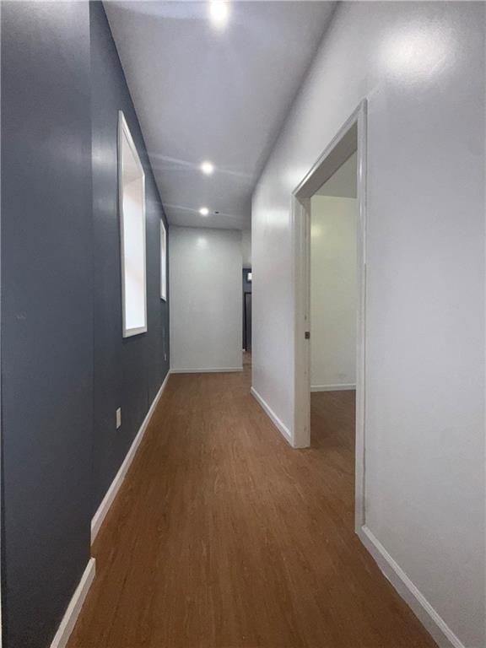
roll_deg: +0.0
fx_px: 262
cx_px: 243
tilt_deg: -0.3
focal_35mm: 14
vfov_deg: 102.1
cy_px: 324
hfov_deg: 85.7
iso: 125
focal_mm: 2.22
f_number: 2.2
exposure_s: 1/120
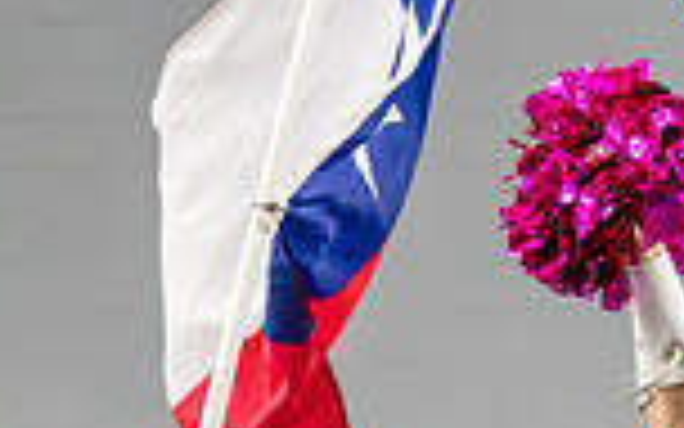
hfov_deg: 4.2
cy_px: 666
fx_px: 9265
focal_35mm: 497
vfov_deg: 2.6
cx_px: -740
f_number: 4
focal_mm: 70
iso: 5000
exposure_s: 1/1000
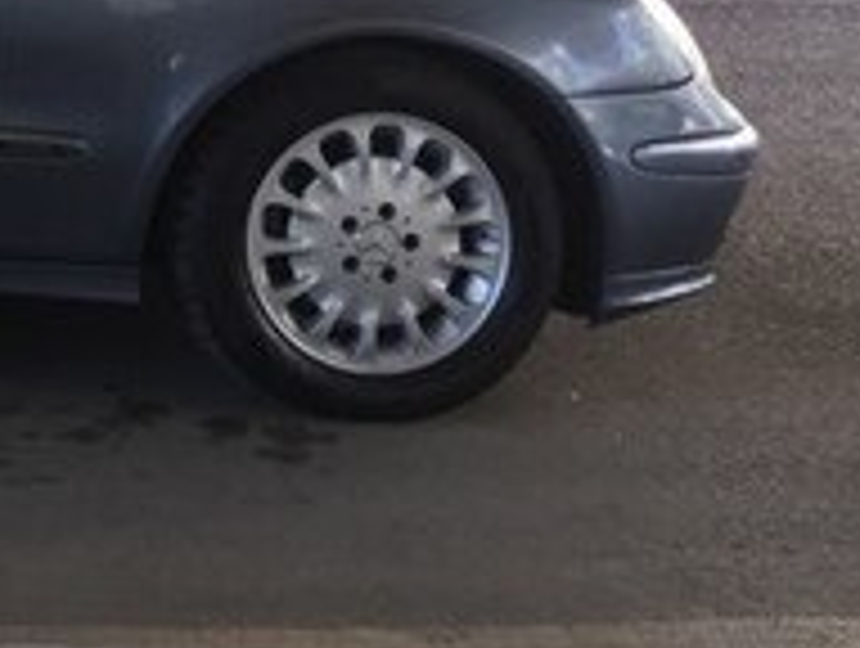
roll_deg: -1.2
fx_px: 2489
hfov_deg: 16.8
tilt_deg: -4.8
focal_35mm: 100
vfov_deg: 14.1
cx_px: -608
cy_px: -254
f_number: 2.2
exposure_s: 1/100
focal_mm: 4.15
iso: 32
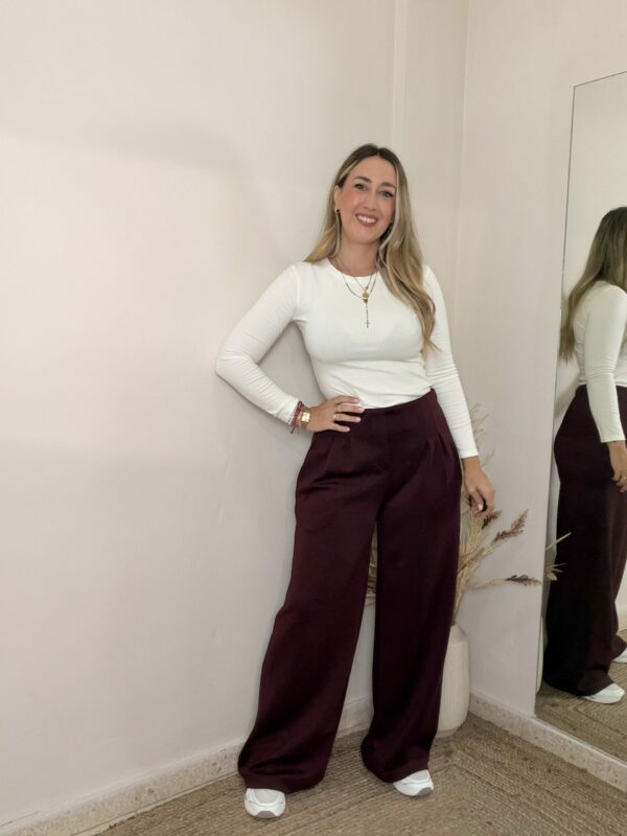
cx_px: 314
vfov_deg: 60.0
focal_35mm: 30
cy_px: 418
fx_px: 725
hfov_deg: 46.8
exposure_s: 1/60
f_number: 1.9
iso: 125
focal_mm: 2.71
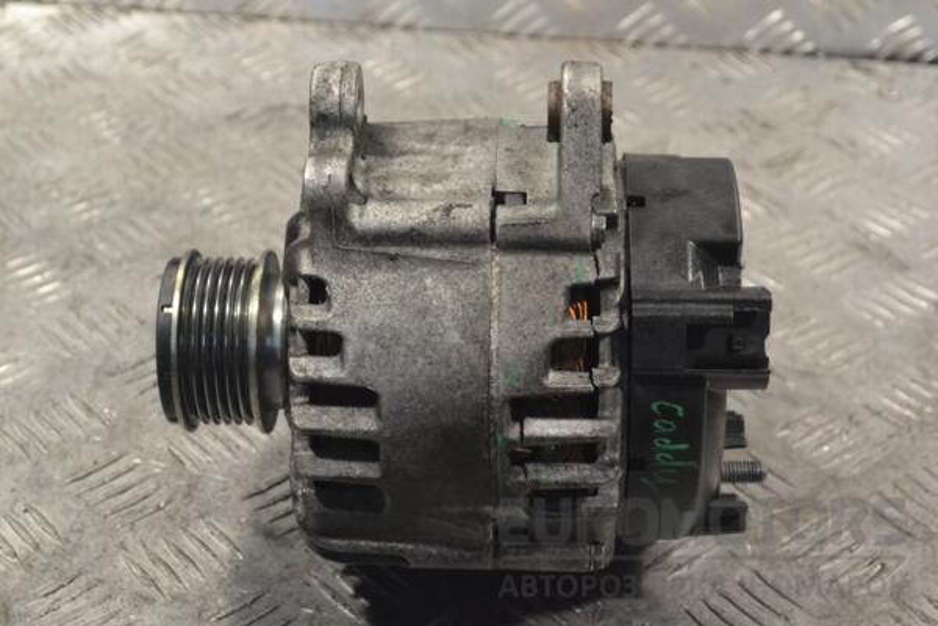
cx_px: 469
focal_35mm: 75
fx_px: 1954
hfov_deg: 27.0
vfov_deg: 18.2
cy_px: 313
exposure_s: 1/250
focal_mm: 50
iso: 3200
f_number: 8
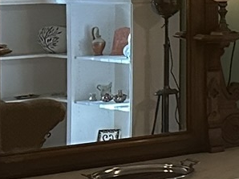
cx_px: 650
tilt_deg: +0.2
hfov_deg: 9.9
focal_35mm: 165
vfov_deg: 8.8
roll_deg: -0.7
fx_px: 1138
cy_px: -55
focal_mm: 6.86
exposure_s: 1/60
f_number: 1.78
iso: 640
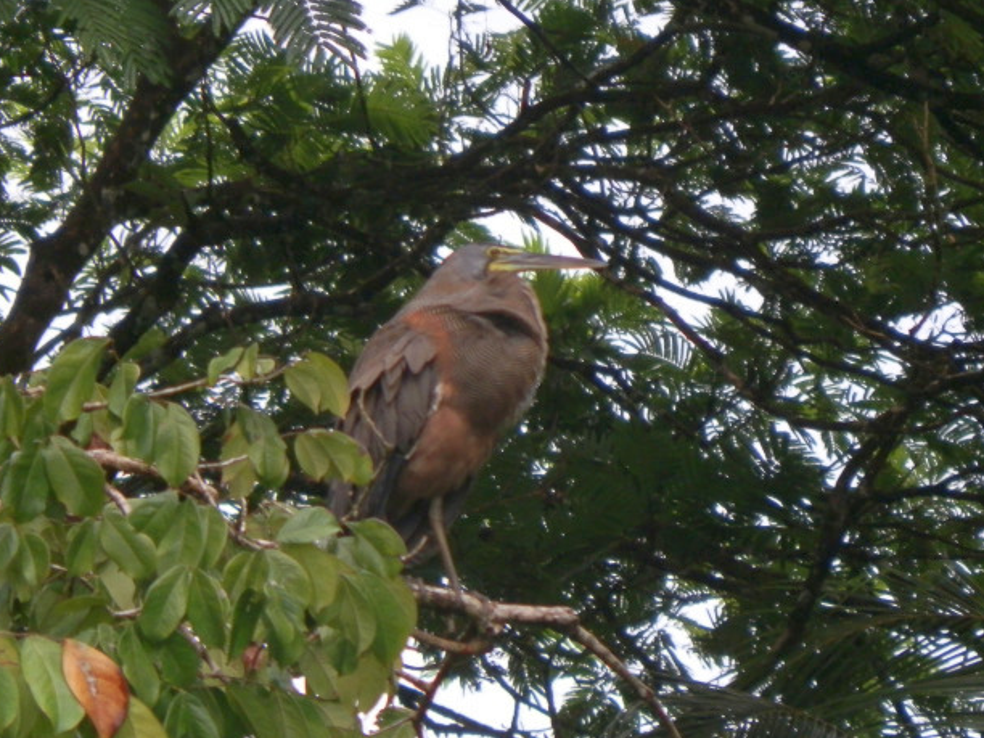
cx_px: 582
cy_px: 391
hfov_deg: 3.0
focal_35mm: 659
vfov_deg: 2.3
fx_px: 18733
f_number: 4.4
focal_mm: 90
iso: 200
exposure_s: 1/100
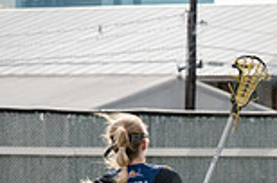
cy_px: 313
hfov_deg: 3.3
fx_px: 4784
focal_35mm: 623
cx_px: 464
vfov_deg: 2.2
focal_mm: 165
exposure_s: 1/2000
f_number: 5.6
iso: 400
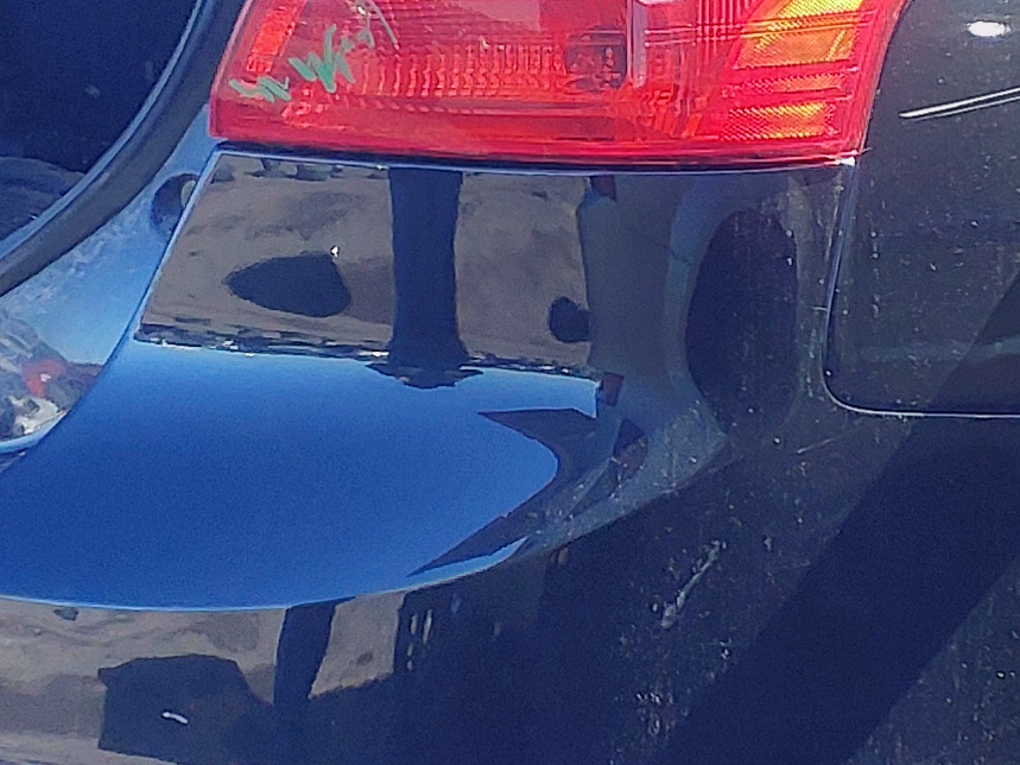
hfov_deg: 15.8
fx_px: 3683
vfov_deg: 11.8
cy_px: 291
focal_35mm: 125
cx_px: 552
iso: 40
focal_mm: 3.58
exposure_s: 1/133
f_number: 1.9
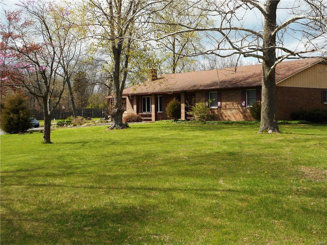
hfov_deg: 37.5
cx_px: 164
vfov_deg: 28.6
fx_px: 482
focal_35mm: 51
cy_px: 122
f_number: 4.9
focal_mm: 9.1
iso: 80
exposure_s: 1/250
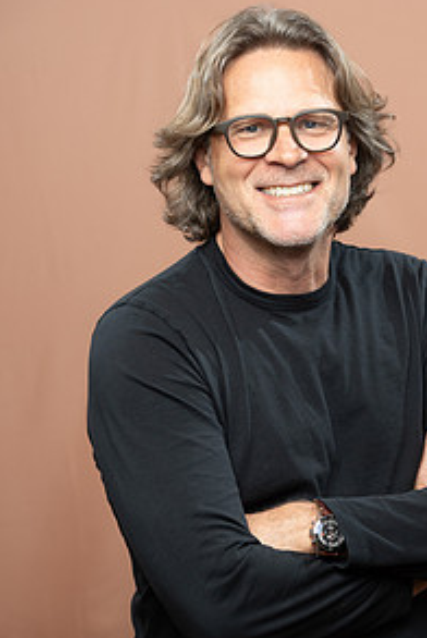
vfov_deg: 18.2
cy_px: 394
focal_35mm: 112
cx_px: 322
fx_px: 1988
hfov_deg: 12.2
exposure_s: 1/160
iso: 320
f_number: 4
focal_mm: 73
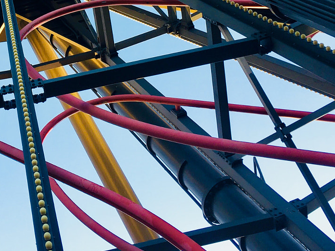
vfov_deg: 21.4
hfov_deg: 29.0
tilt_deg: +72.9
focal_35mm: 65
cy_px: -25
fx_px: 629
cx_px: 53
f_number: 2.2
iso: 25
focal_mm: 4.15
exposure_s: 1/170
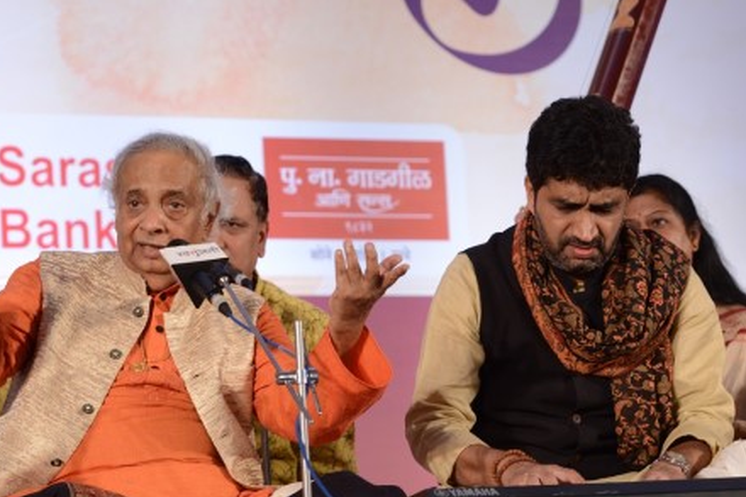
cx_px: 332
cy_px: 267
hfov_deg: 12.6
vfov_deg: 8.4
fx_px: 3376
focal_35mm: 163
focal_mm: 112
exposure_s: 1/125
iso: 1600
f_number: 4.5
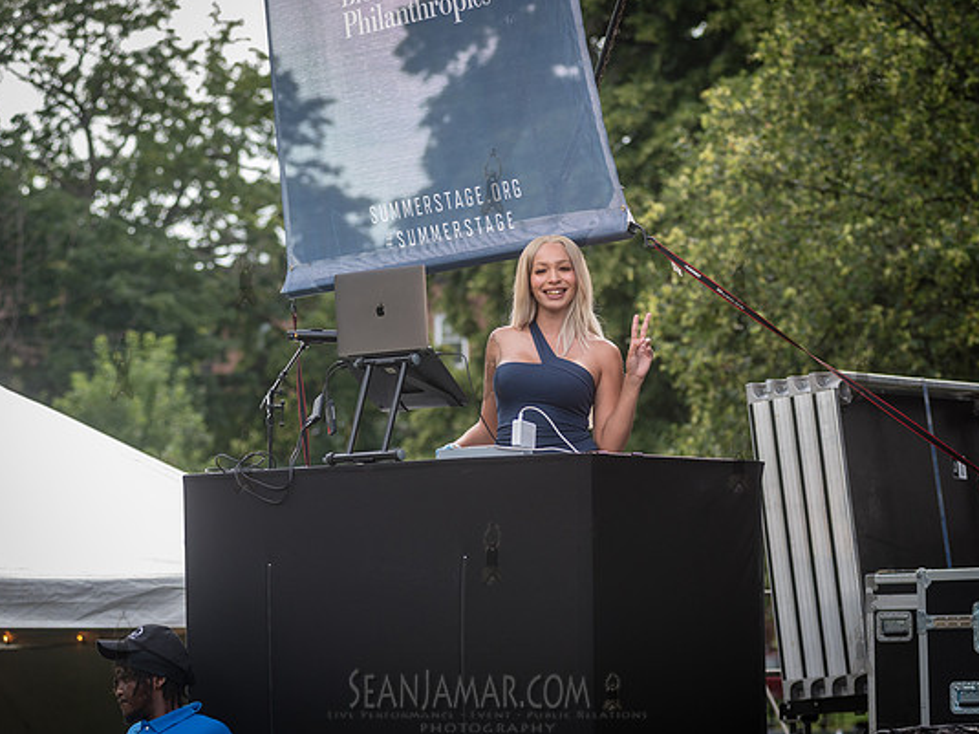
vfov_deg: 11.8
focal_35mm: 126
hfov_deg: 15.6
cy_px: 354
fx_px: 3563
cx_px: 532
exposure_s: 1/800
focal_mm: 112
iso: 500
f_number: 4
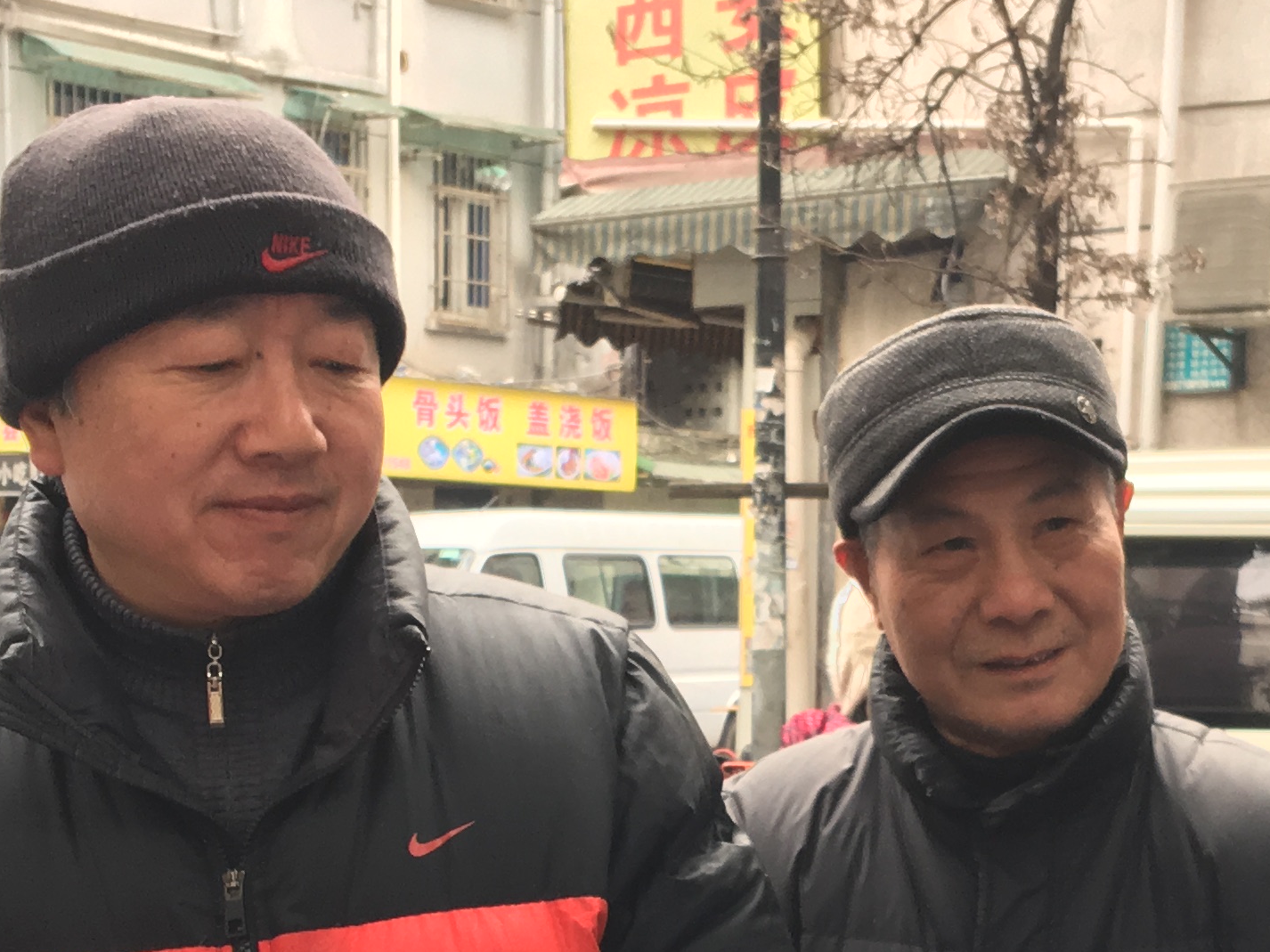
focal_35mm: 82
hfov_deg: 23.8
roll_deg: -1.3
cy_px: 912
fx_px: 3008
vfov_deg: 17.6
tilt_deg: -4.4
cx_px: 724
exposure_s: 1/100
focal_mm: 4.15
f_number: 2.2
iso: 40
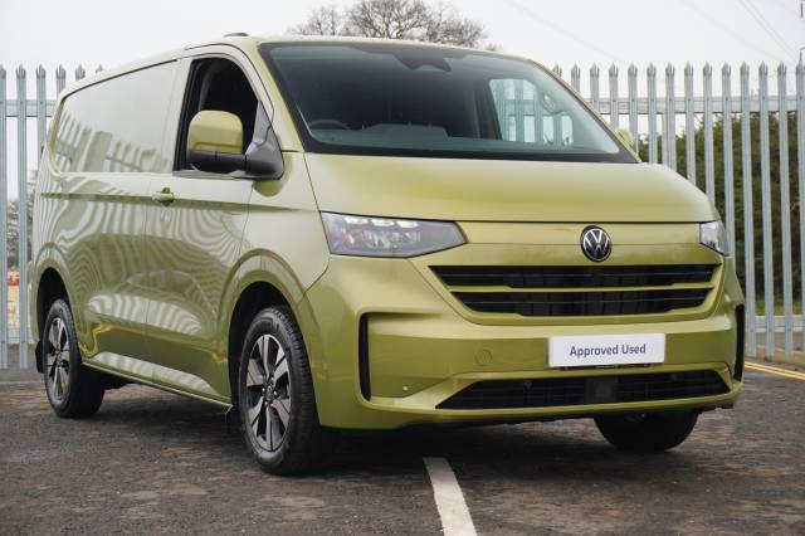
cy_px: 268
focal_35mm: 69
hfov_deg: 29.3
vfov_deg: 19.7
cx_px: 402
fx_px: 1542
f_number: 5.6
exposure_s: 1/90
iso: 320
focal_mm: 46
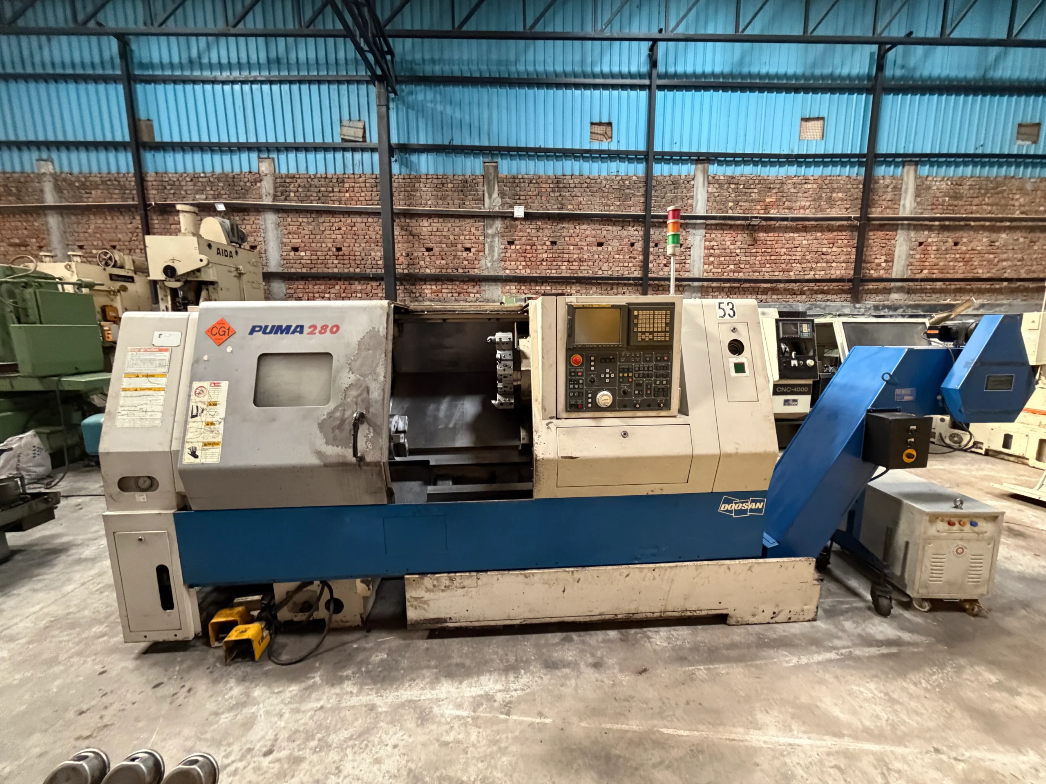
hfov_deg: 102.1
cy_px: 392
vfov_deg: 85.7
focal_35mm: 14
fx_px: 423
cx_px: 523
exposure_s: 1/60
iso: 640
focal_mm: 2.22
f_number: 2.2
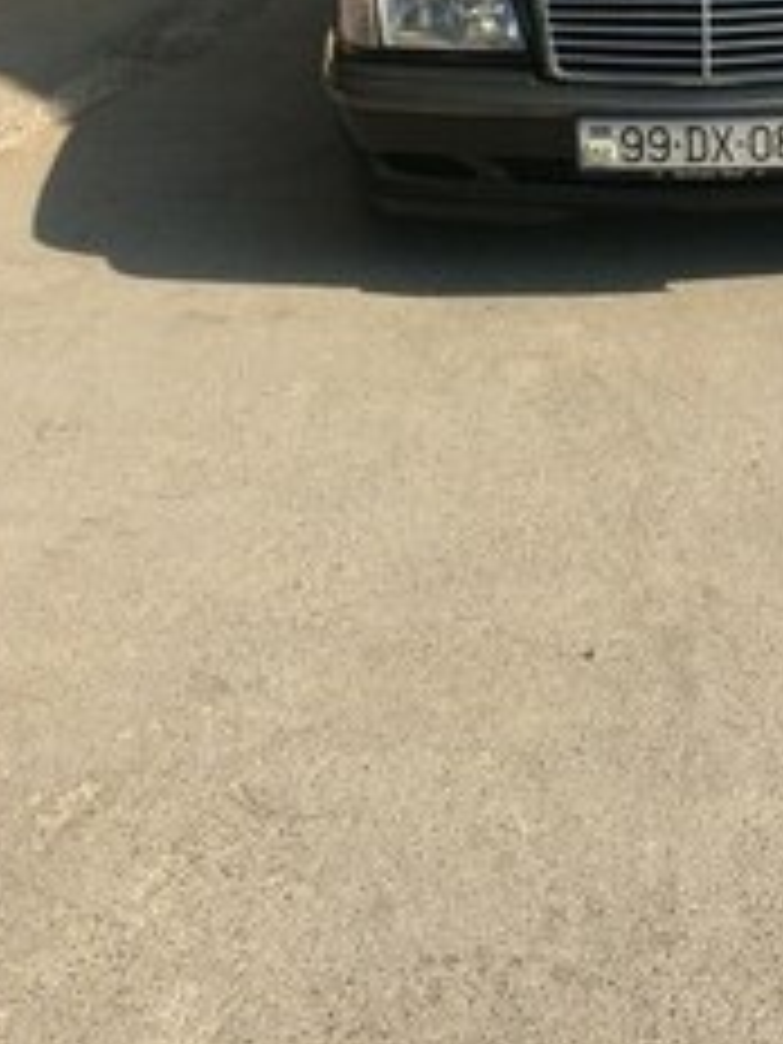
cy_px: -54
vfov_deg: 28.8
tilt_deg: -9.7
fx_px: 1870
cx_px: 702
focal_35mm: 62
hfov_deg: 23.1
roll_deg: +1.3
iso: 32
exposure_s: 1/1709
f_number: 2.2
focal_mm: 4.15
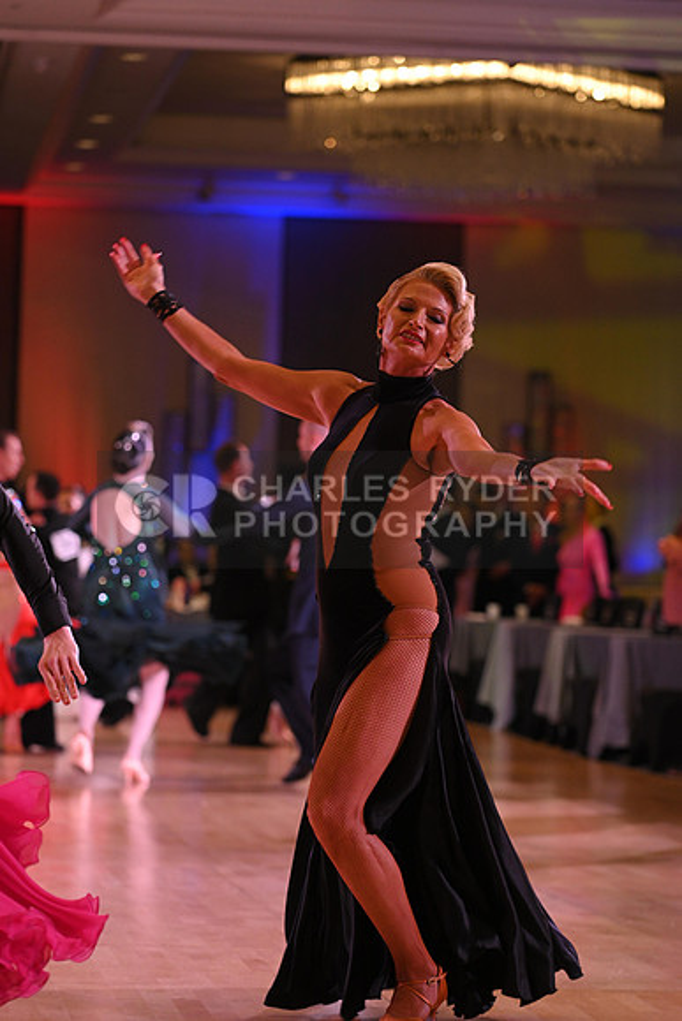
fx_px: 3692
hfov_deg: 10.6
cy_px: 510
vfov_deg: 15.8
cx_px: 341
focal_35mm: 130
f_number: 4.5
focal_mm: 130
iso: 1600
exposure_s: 1/250
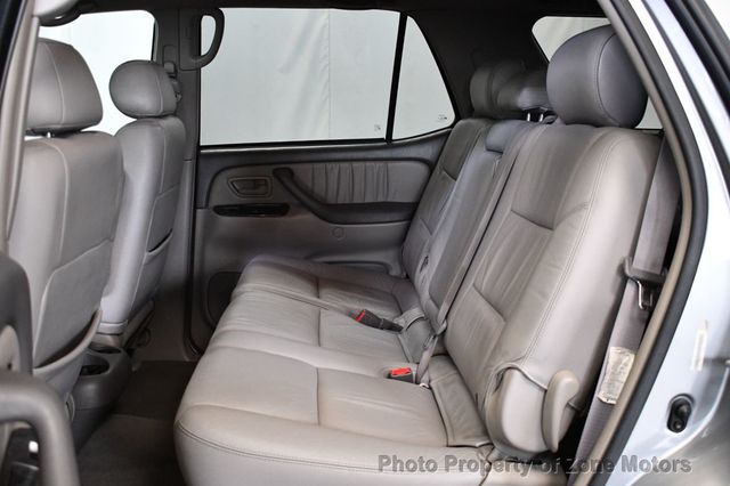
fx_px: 730
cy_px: 243
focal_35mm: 36
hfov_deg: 53.2
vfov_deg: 36.8
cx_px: 365
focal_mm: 24
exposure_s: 1/125
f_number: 4
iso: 3200
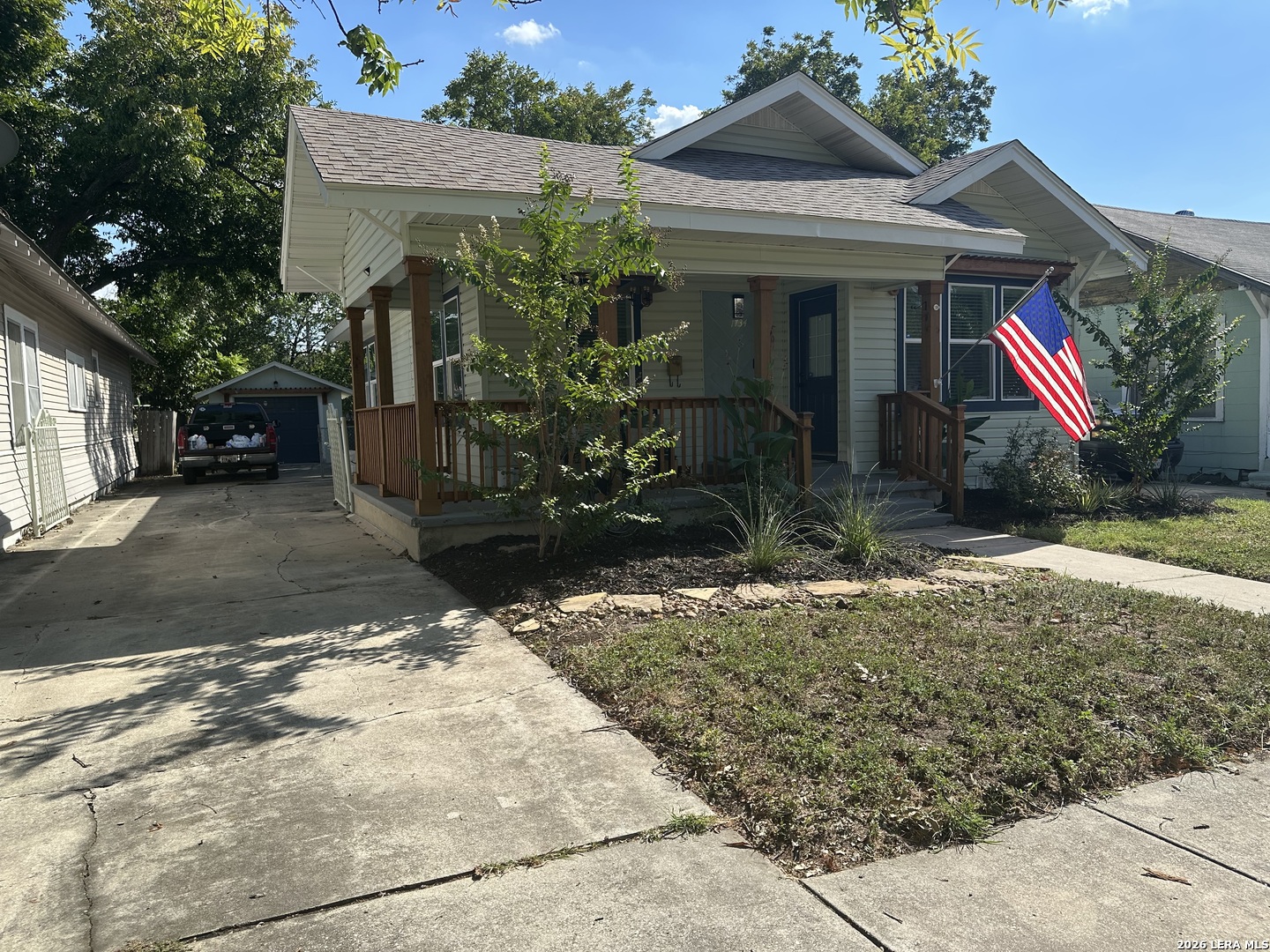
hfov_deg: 71.6
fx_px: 881
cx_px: 635
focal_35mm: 24
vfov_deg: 56.8
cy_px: 476
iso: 80
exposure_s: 1/2809
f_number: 1.78
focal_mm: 6.86
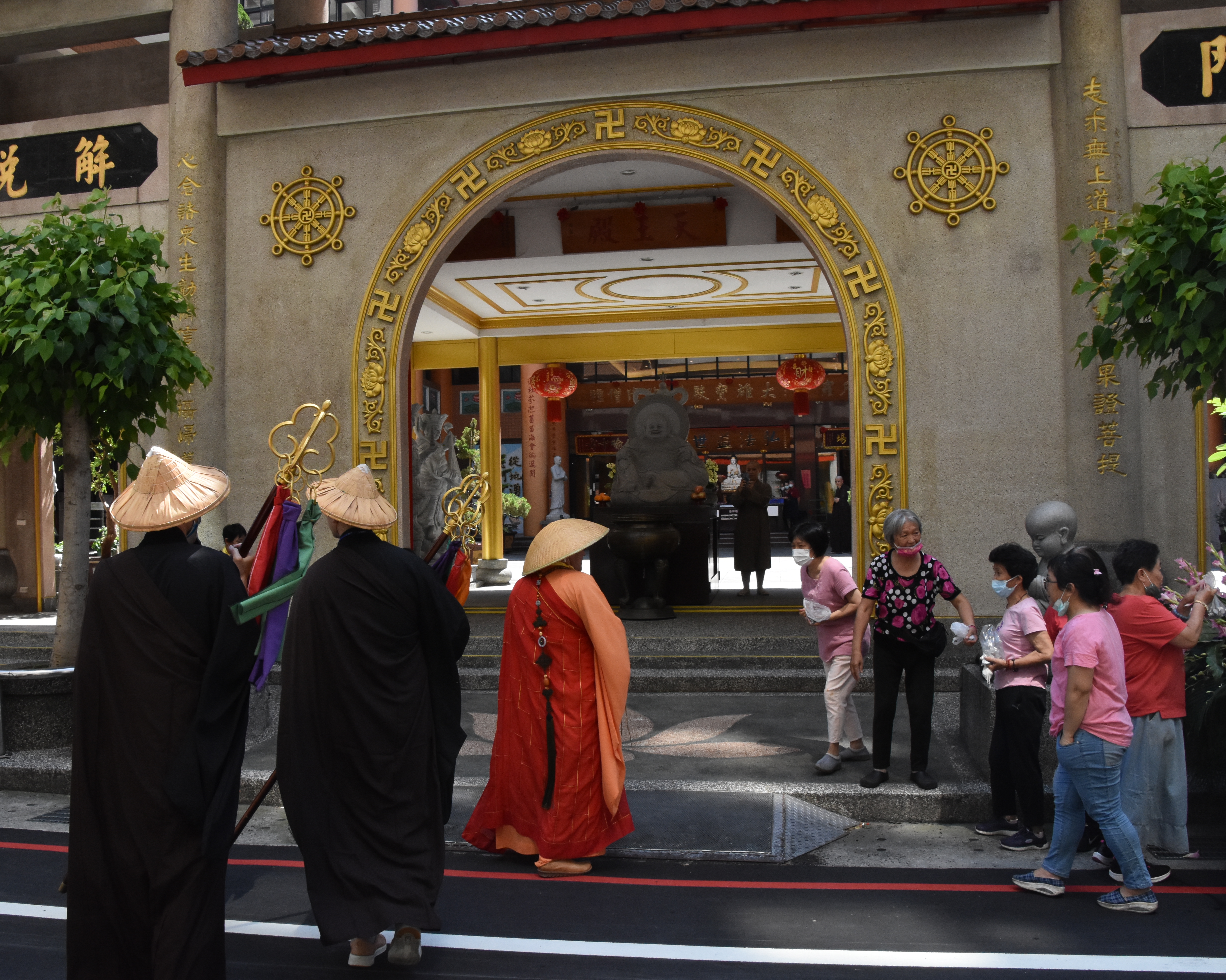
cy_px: 495
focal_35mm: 31
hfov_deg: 56.9
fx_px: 1125
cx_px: 521
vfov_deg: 47.1
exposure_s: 1/500
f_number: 11
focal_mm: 18
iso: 1600
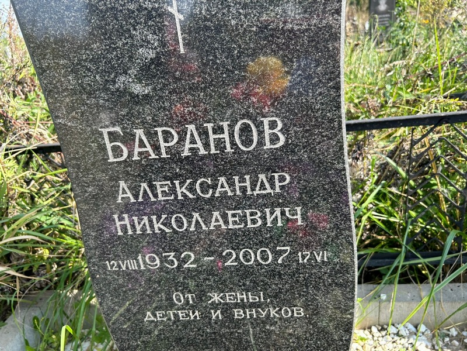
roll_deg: +5.3
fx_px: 351
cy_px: 176
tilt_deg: -14.5
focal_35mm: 26
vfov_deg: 53.1
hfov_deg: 67.3
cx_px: 234
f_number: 1.5
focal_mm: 5.7
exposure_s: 1/683
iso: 50
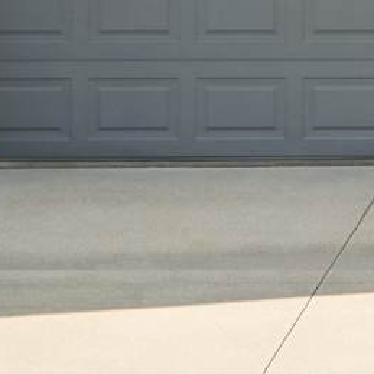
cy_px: -240
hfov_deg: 11.1
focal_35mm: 147
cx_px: 654
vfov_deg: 11.3
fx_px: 1797
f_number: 10
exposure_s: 1/500
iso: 400
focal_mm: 35
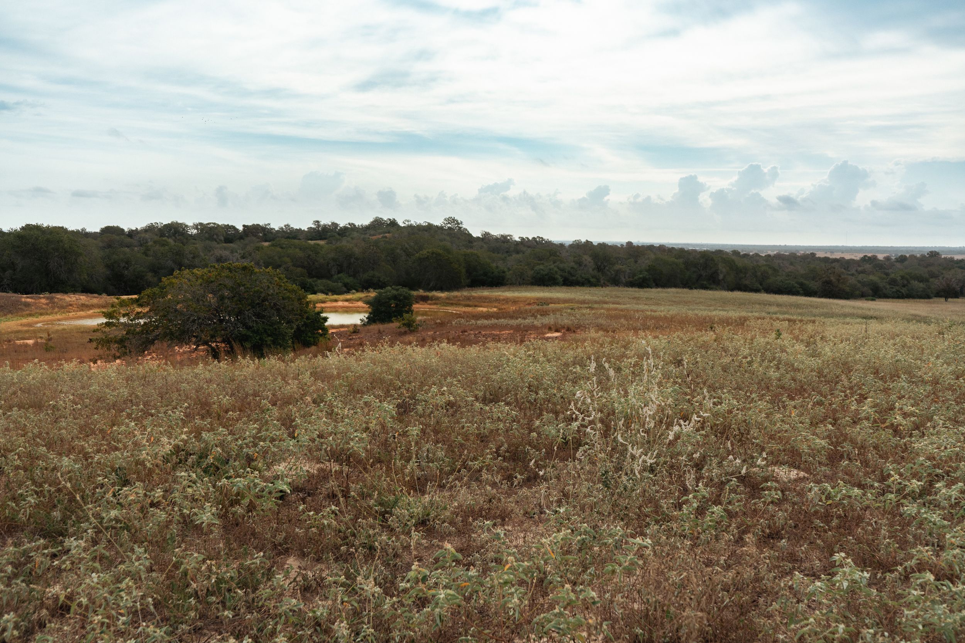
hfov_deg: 57.2
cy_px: 322
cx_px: 482
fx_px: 885
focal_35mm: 33
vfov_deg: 40.0
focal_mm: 33
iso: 500
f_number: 8
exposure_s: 1/250
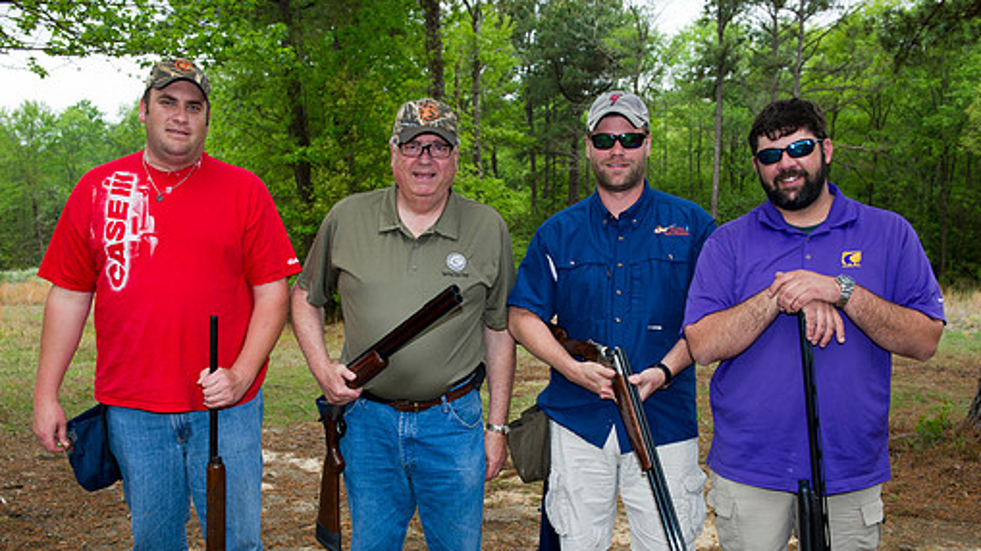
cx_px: 482
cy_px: 337
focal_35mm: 37
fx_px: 962
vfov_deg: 31.9
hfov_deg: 54.0
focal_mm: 31
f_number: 7.1
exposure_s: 1/200
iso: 400
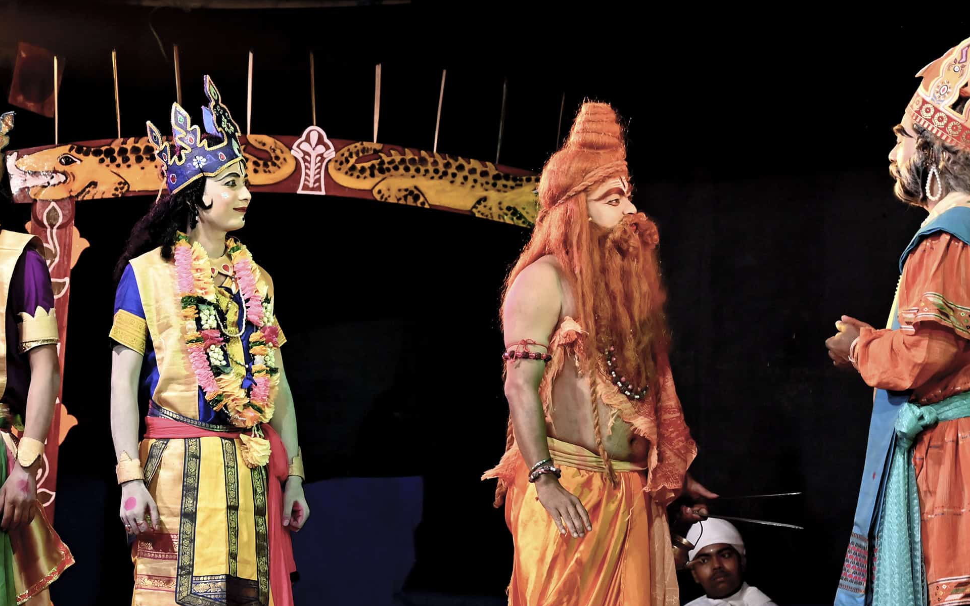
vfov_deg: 13.9
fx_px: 2485
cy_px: 357
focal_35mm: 94
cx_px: 320
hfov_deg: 22.0
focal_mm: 59
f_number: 4
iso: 3200
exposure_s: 1/320
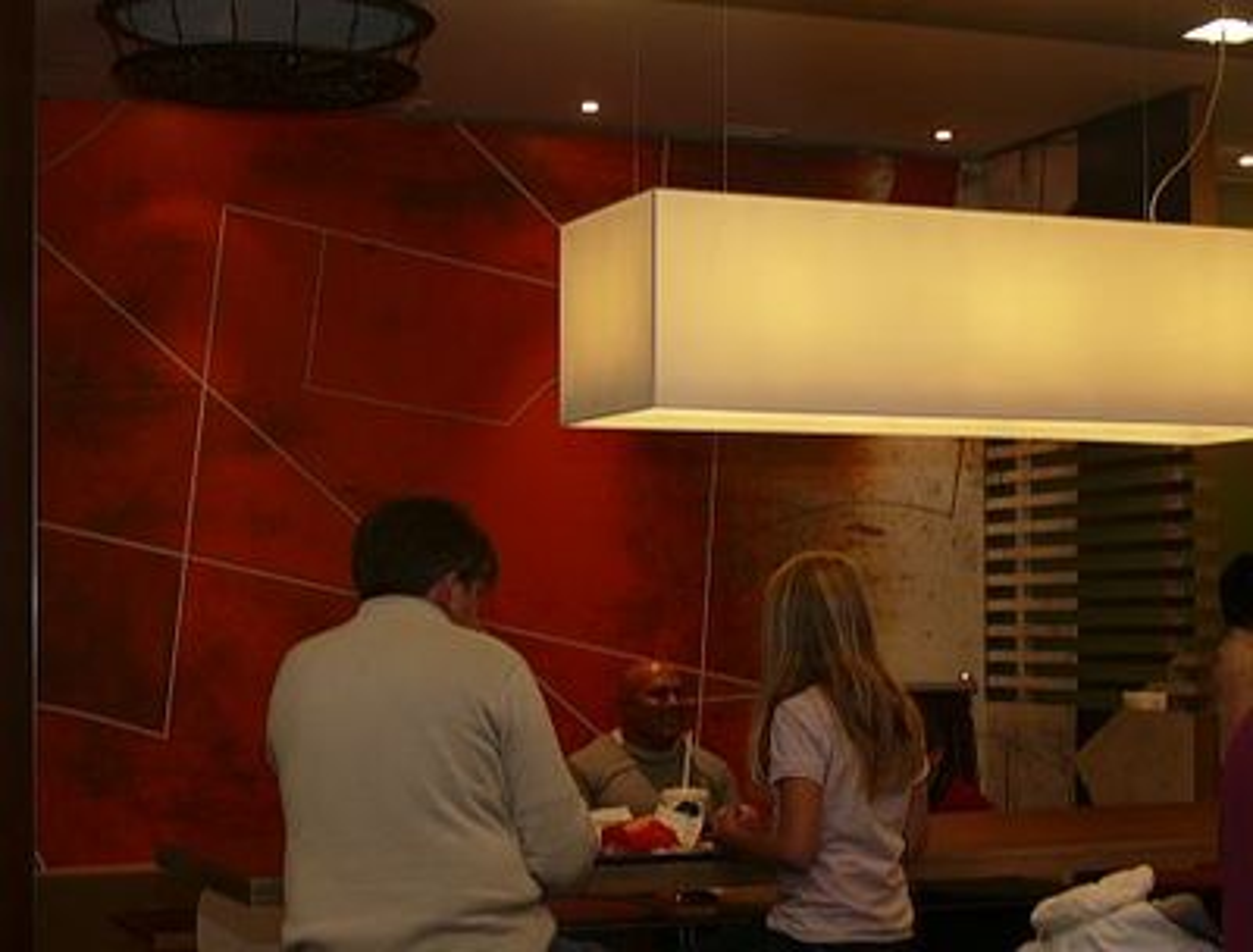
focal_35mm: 57
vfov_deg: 25.9
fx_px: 2073
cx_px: 626
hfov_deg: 33.6
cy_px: 476
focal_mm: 10
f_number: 4
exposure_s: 1/30
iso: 100
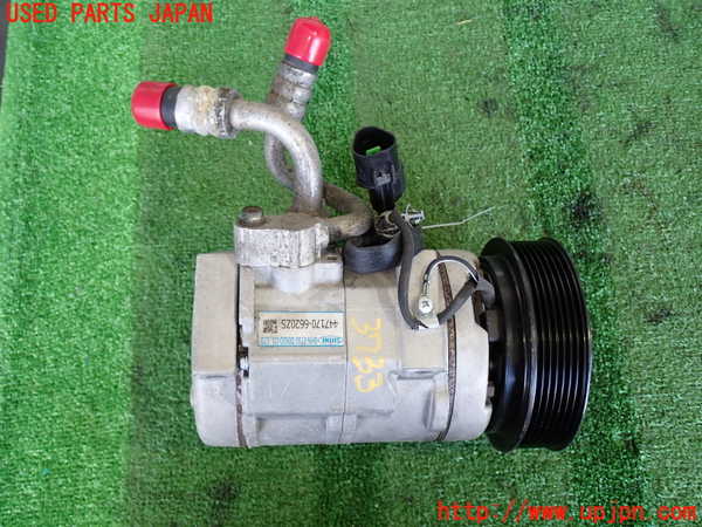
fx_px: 730
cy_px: 264
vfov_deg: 39.7
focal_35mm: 36
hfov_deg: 51.4
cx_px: 351
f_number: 2.5
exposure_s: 1/50
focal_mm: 6.37
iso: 200
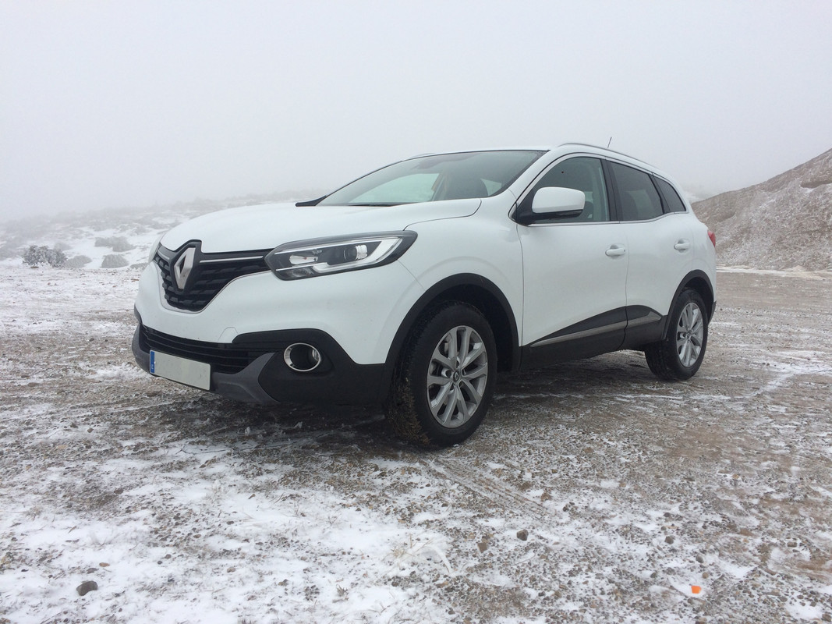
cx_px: 416
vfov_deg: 48.2
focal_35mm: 29
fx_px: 697
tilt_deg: -6.6
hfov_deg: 61.7
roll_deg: +1.7
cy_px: 312
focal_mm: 4.15
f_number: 2.2
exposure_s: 1/578
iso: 32
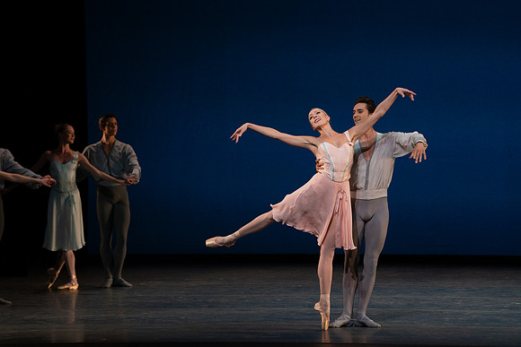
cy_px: 174
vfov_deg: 6.9
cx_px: 260
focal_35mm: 200
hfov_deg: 10.3
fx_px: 2895
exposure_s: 1/500
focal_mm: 200
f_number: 8
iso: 3200
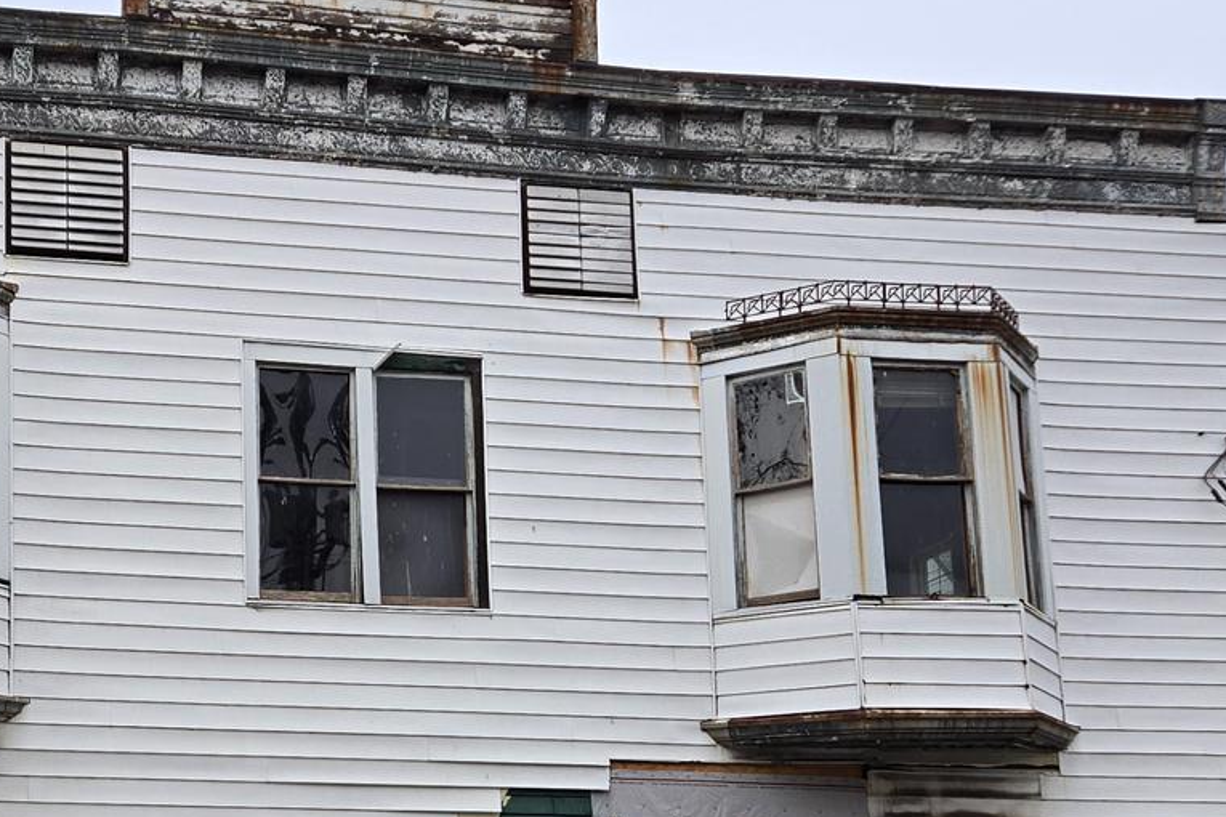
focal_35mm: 64
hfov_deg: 30.6
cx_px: 232
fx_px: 2179
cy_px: 684
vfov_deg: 20.9
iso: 25
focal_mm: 5.4
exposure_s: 1/500
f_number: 1.8
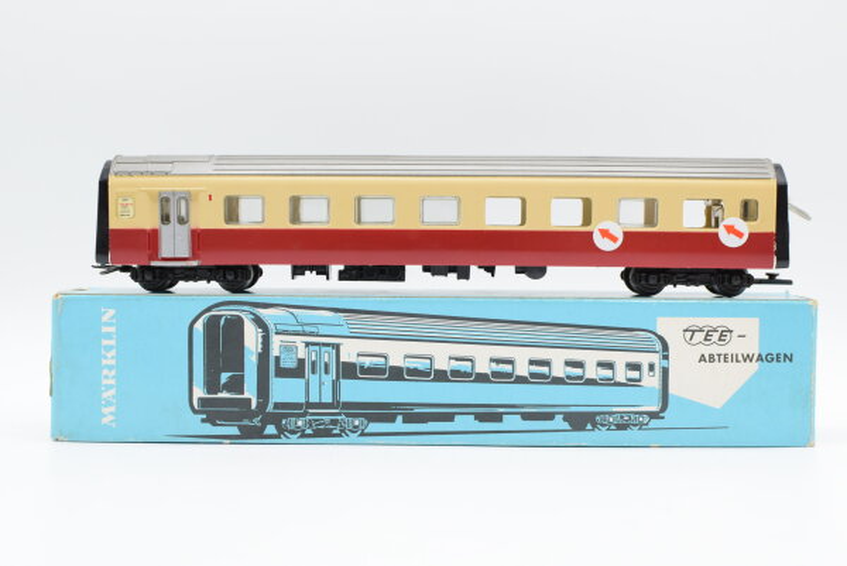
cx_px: 424
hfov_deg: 37.8
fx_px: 1236
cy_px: 283
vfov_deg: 25.8
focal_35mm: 52
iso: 320
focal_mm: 35
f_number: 8
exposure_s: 1/125
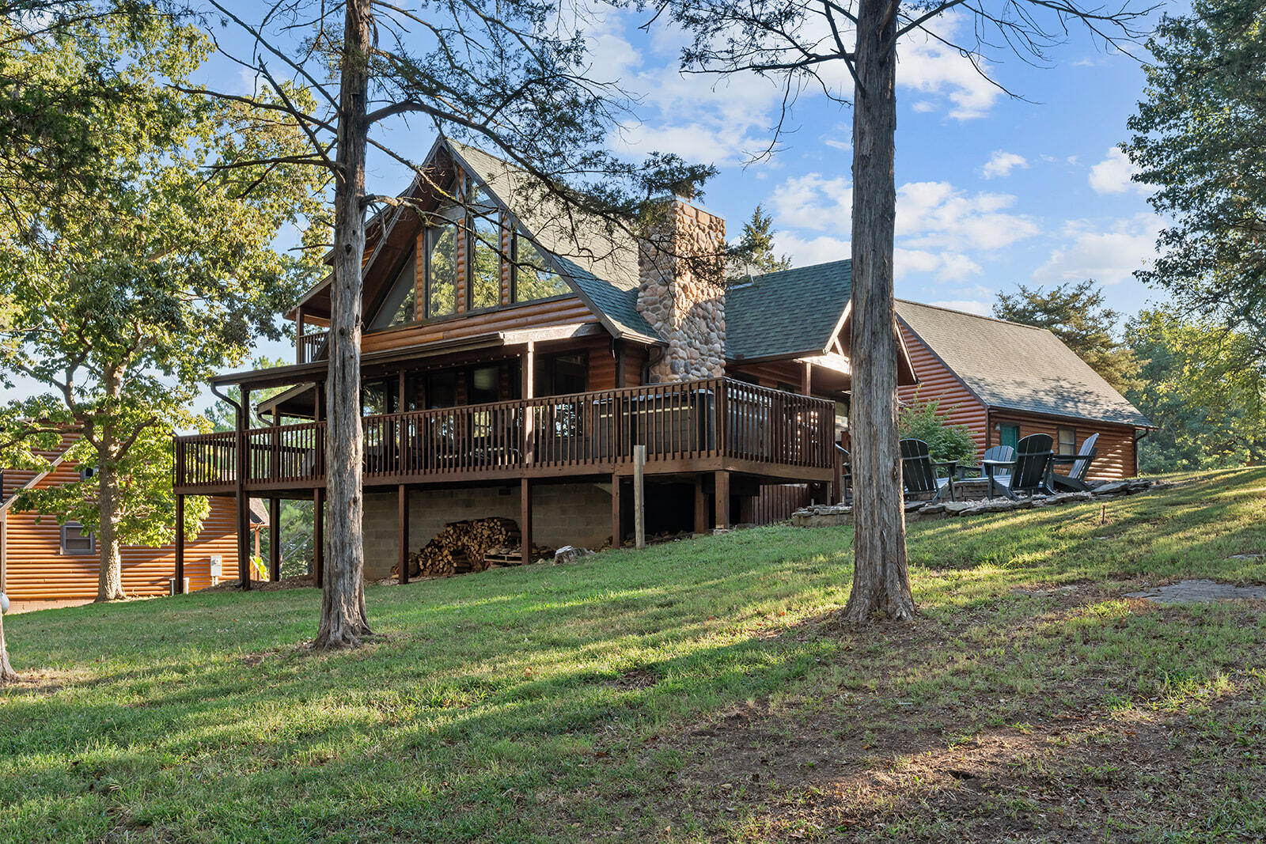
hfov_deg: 63.7
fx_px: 1020
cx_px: 633
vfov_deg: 45.0
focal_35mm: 29
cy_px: 422
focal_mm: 29
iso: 640
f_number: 10
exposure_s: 1/50
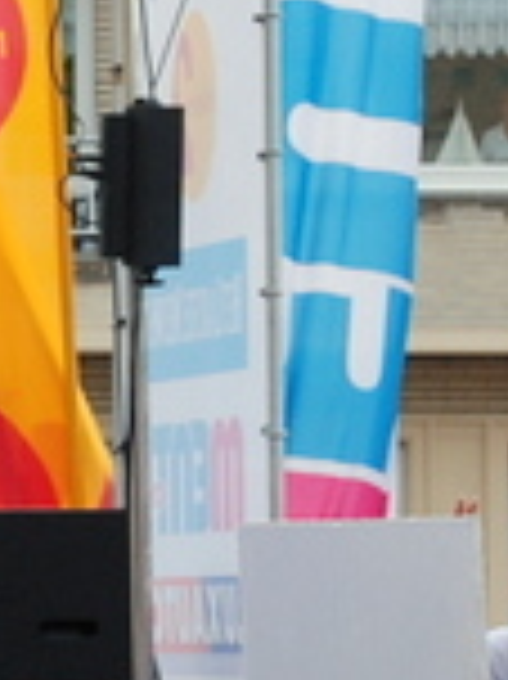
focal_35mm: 358
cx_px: 67
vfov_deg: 5.5
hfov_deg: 4.1
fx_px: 7015
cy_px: 225
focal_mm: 52
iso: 320
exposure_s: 1/200
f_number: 7.1
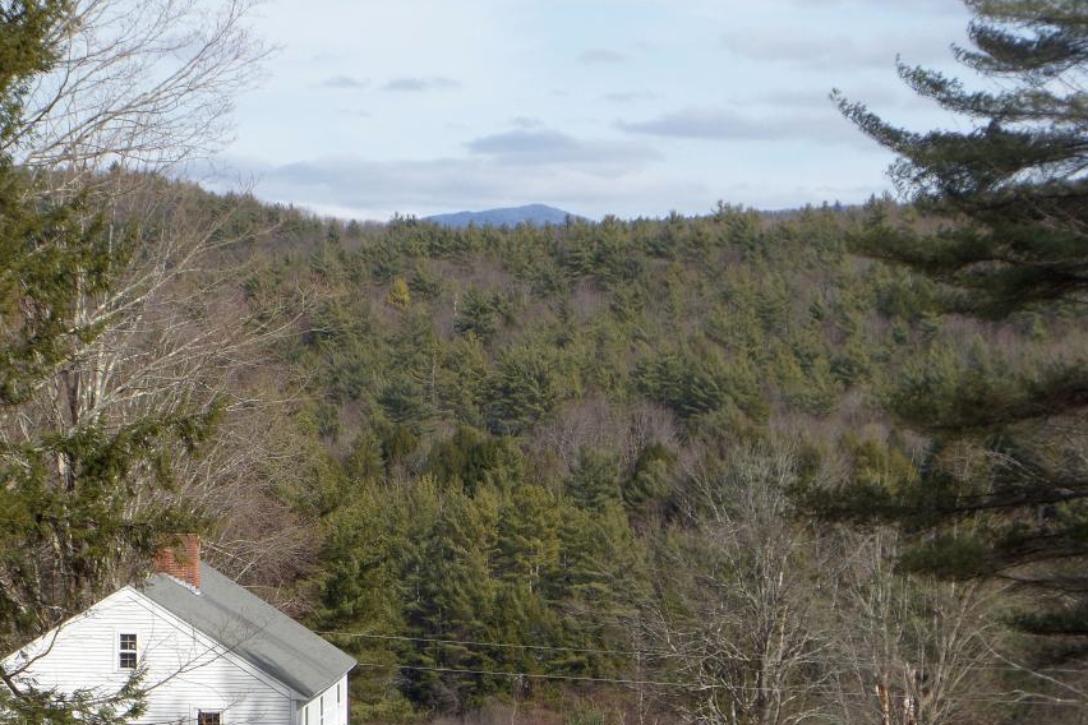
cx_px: 462
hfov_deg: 15.8
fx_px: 3929
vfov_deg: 10.5
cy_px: 384
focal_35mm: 130
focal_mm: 17
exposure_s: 1/750
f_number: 4.4
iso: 100
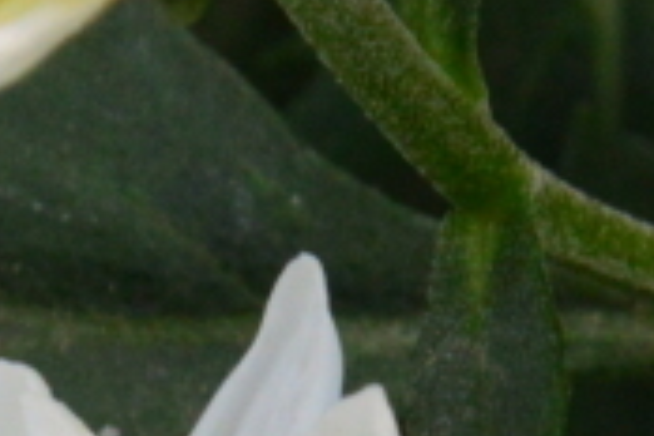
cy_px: 1265
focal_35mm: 2647
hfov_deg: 0.8
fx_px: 48083
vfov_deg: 0.5
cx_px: 199
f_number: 18
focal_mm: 300
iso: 2000
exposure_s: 1/250
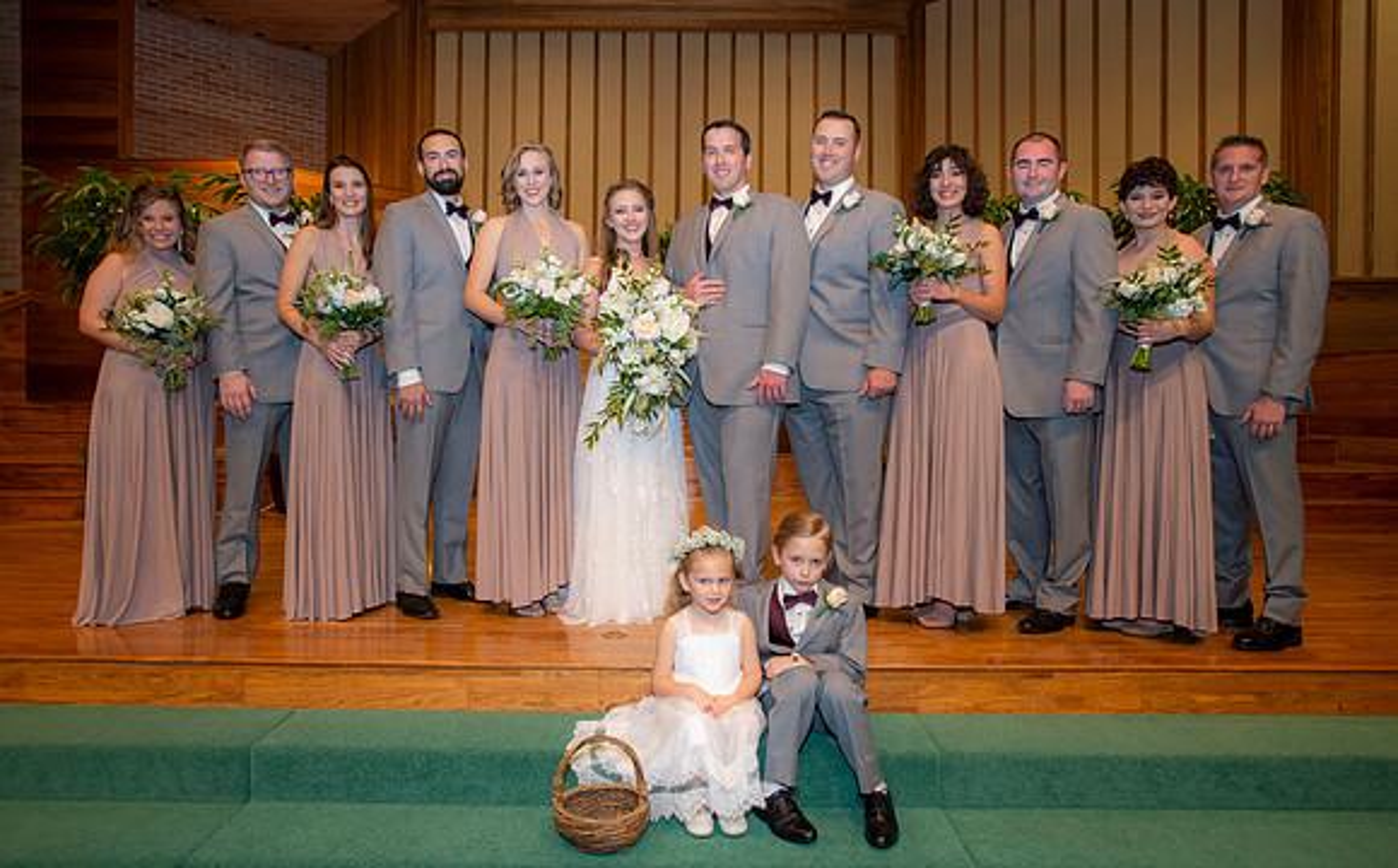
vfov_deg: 54.1
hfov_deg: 78.9
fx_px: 850
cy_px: 412
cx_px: 682
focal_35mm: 22
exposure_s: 1/160
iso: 800
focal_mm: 20
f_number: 3.5
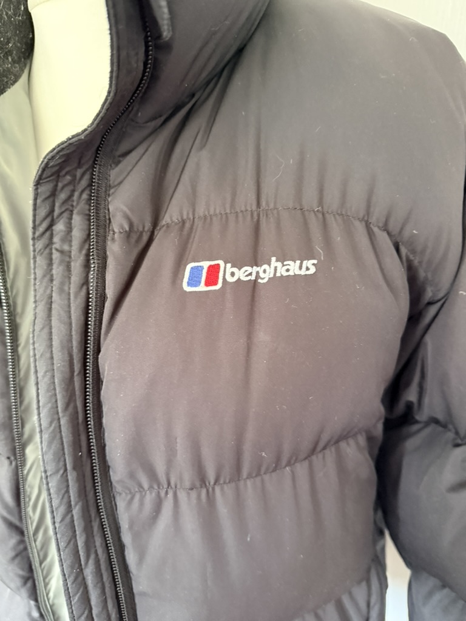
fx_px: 431
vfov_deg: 71.6
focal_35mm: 24
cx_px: 233
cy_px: 310
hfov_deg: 56.8
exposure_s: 1/37
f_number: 1.78
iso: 1000
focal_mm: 6.76
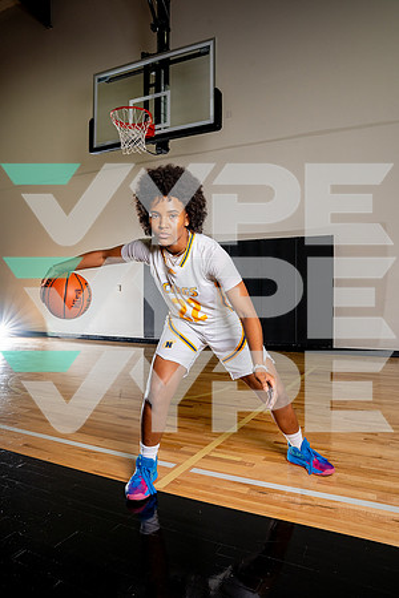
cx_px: 200
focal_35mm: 24
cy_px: 299
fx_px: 399
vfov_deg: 73.7
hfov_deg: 53.1
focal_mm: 24
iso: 640
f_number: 8
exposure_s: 1/200
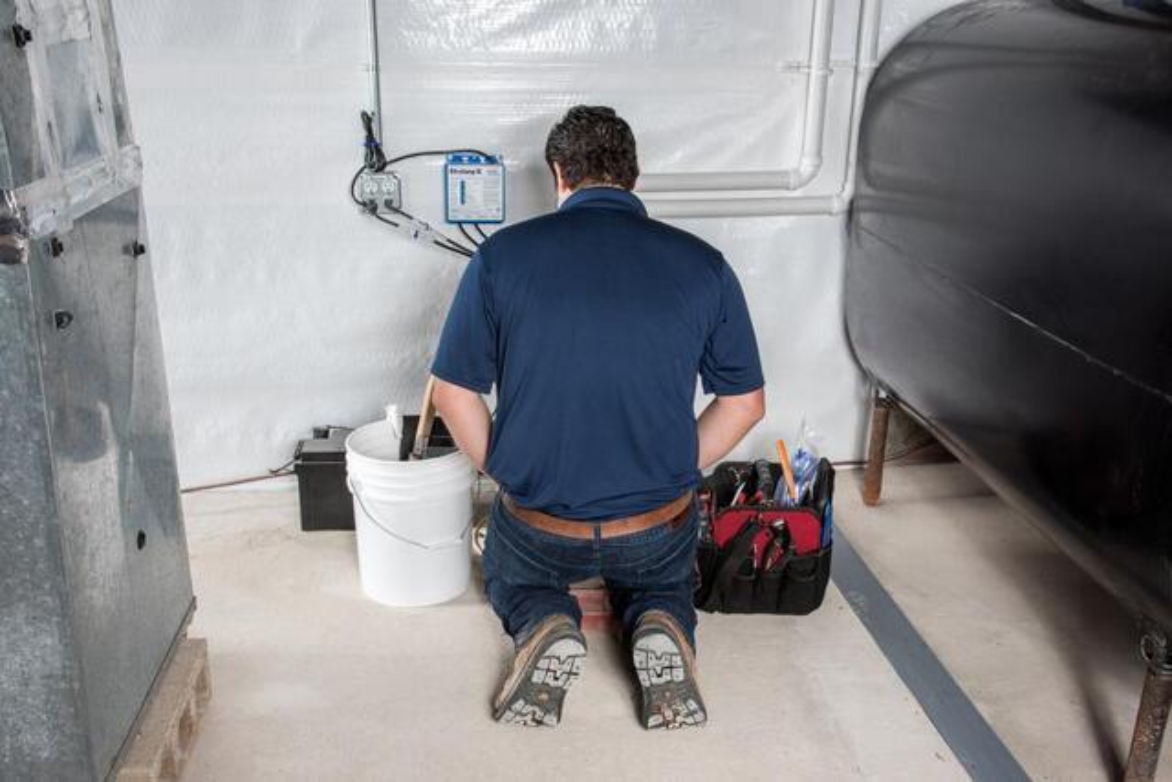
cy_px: 391
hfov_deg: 54.4
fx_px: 1140
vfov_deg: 37.9
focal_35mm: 35
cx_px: 586
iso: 640
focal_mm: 35
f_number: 11
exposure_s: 1/160
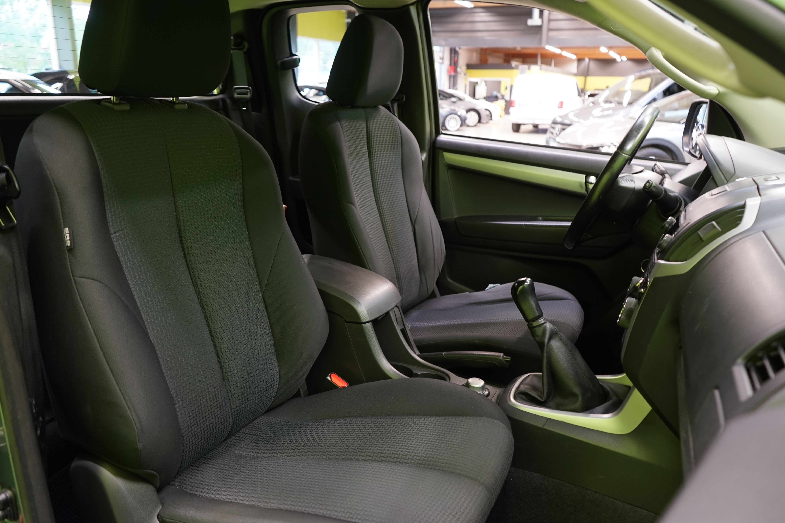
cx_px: 392
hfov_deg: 65.5
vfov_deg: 46.4
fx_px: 611
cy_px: 262
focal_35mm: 28
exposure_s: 1/10
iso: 800
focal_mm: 28
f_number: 4.5
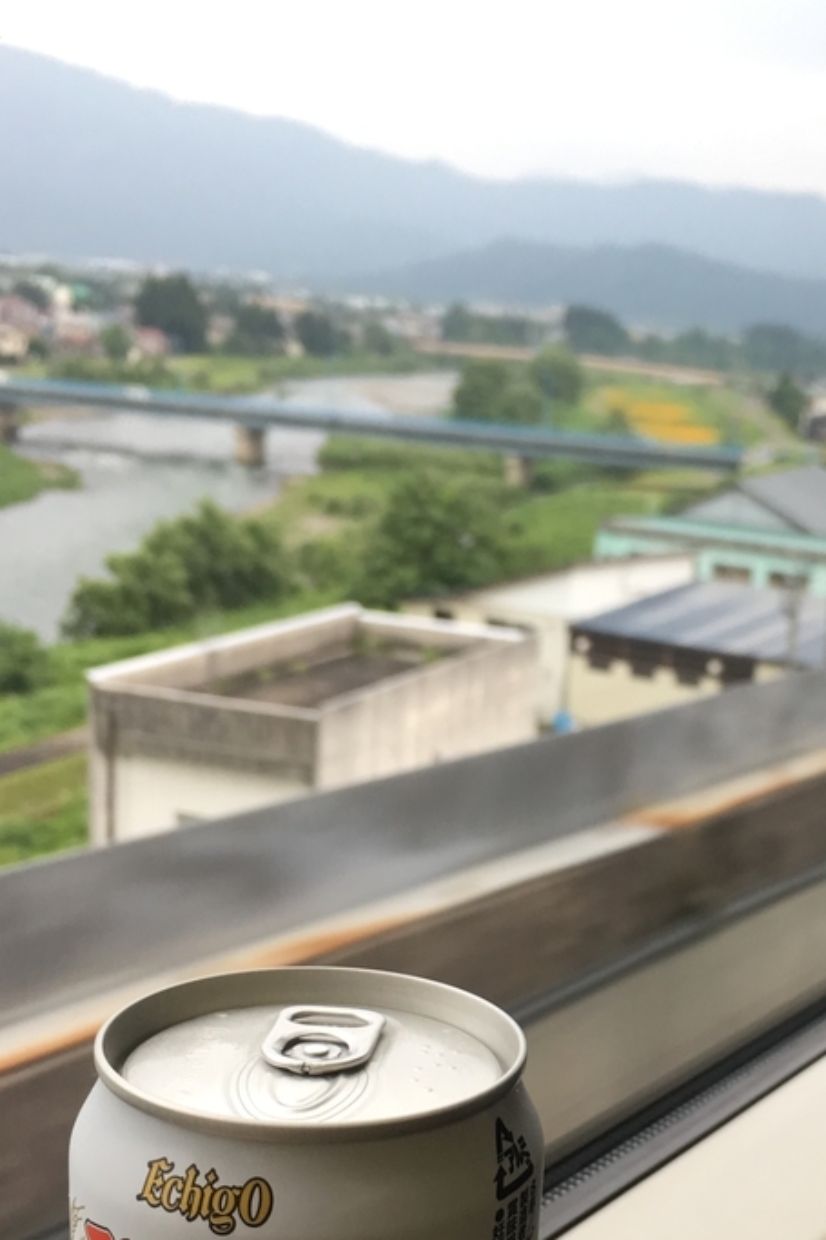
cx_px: 666
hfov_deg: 25.1
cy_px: 884
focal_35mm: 53
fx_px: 1825
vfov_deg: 36.9
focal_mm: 4.15
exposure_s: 1/120
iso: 40
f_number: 2.2
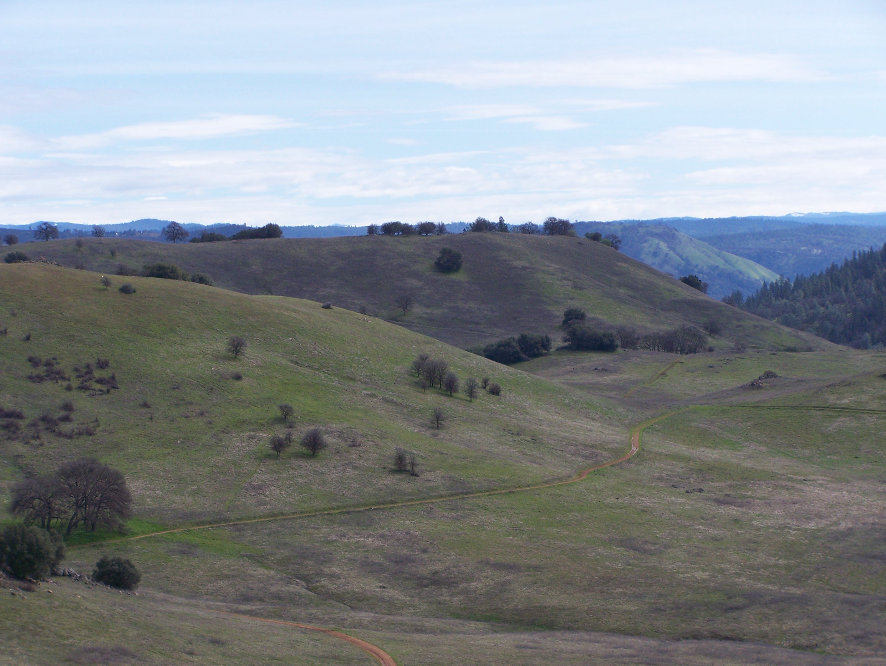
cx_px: 443
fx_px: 2689
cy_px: 333
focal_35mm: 105
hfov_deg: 18.7
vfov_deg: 14.1
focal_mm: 17.5
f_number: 4.5
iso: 80
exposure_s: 1/800
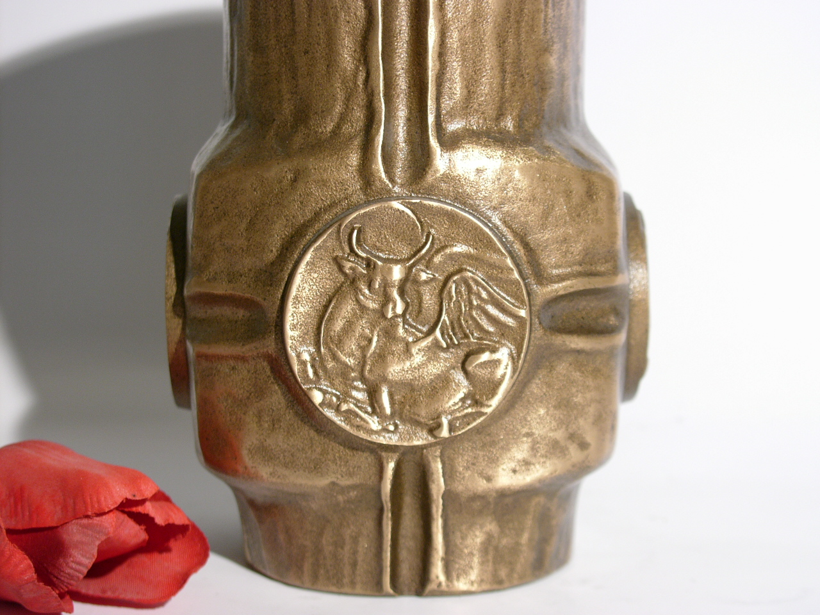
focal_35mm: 72
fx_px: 1706
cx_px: 410
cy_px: 308
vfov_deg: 20.4
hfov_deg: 27.0
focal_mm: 18.1
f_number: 3.2
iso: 100
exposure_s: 1/100
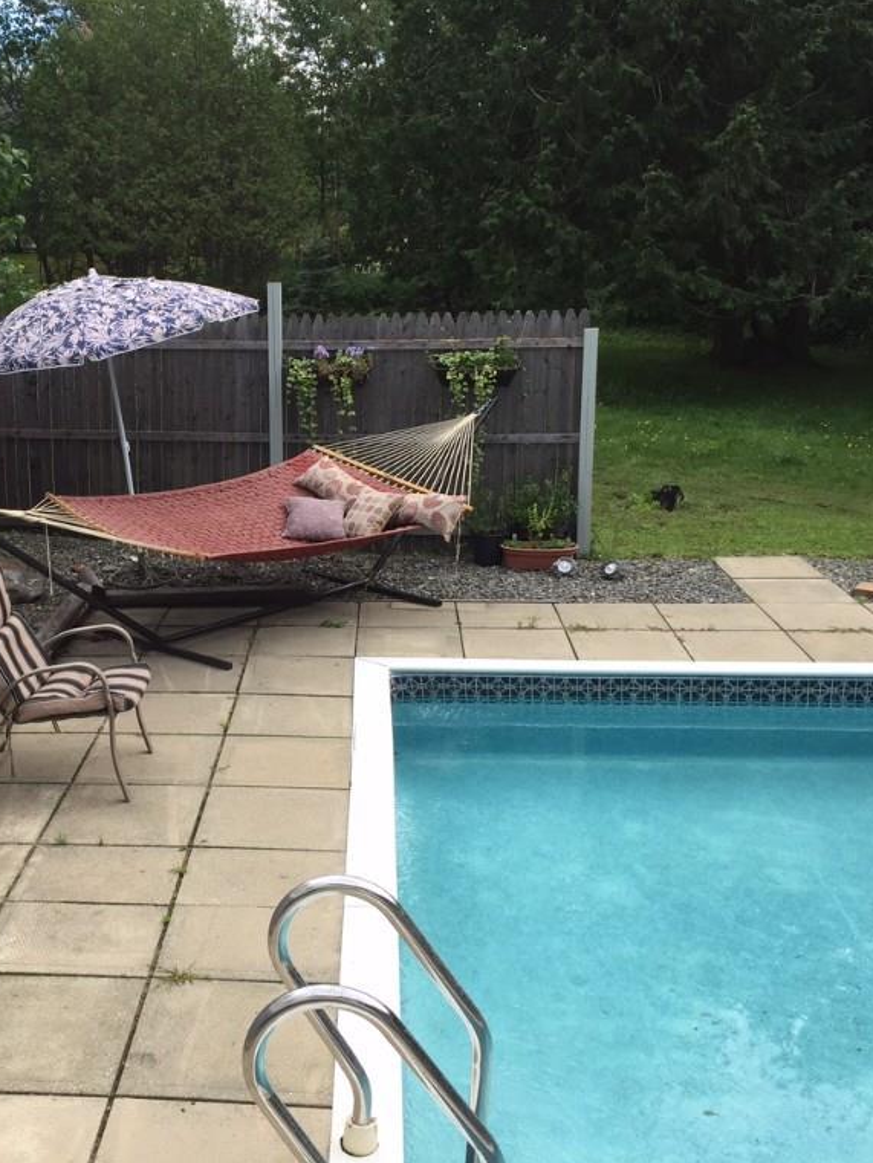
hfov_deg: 36.0
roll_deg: +1.4
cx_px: 220
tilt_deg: -13.8
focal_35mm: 39
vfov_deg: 47.9
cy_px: 579
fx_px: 1311
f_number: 2.2
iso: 32
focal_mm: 4.15
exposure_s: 1/638
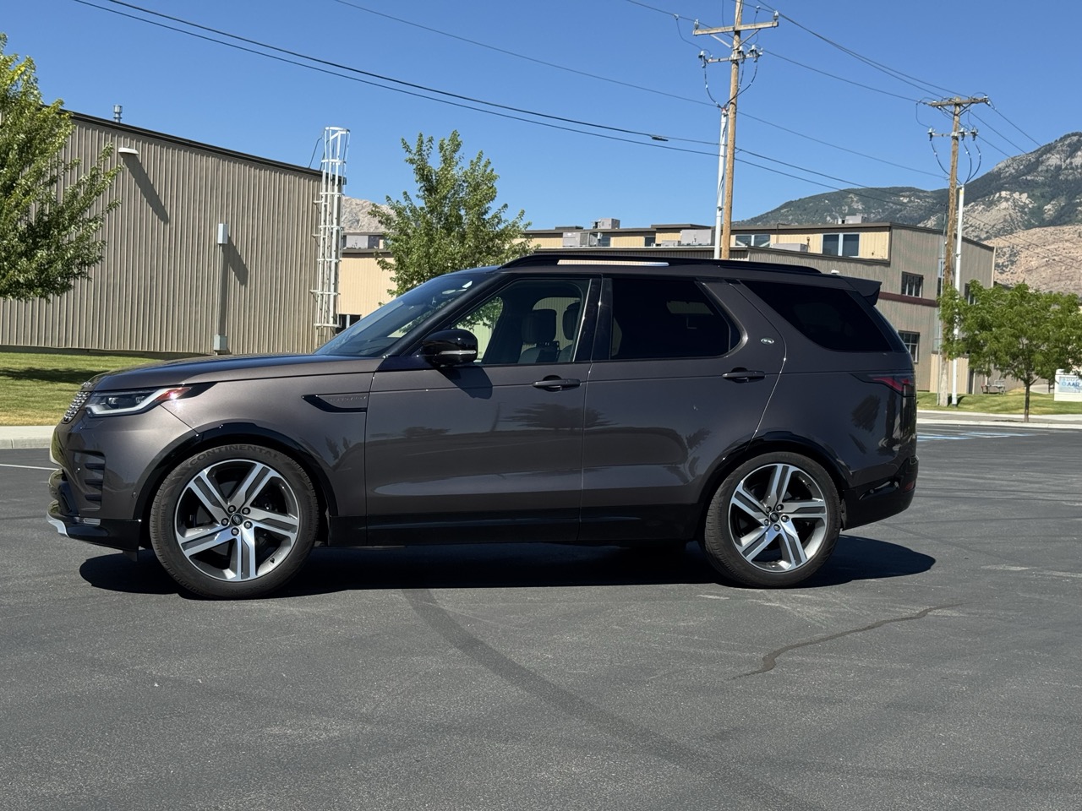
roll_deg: -3.3
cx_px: 541
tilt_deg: -2.6
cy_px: 406
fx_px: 1500
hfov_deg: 39.7
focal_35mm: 48
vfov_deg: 30.3
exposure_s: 1/4975
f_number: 1.78
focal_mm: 6.76
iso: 64
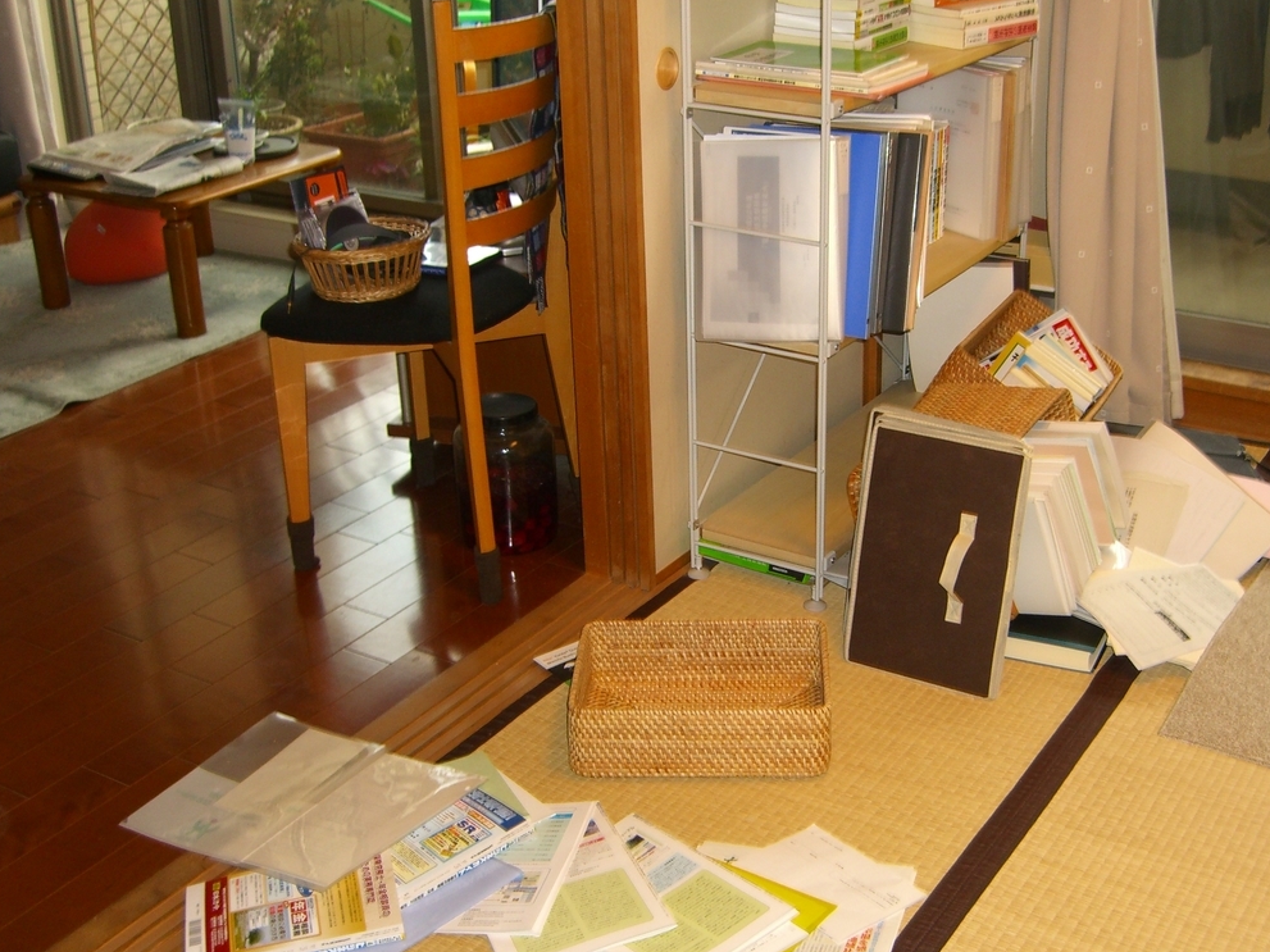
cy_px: 484
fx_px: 1687
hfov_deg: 41.1
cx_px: 760
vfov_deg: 31.5
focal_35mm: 46
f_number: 2.8
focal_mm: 7.9
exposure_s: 1/60
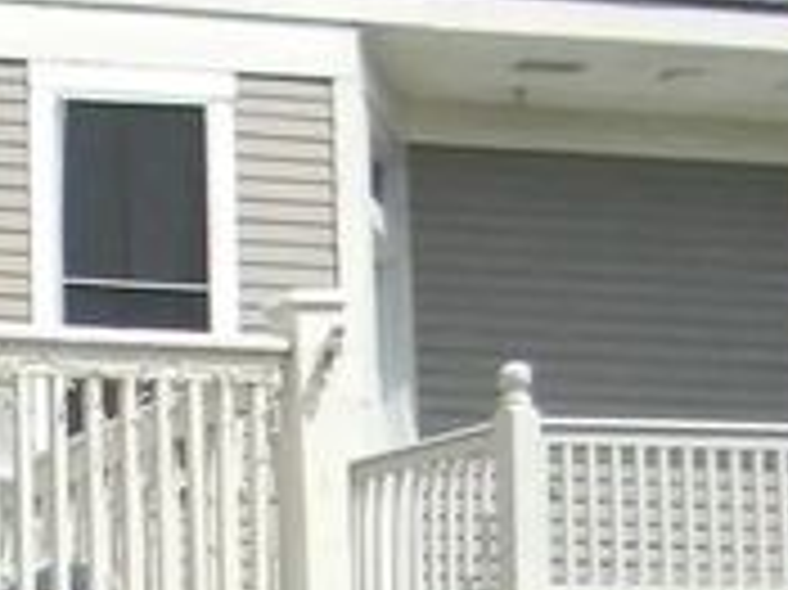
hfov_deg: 10.3
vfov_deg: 8.7
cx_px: -1162
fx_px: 3731
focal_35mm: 164
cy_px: 991
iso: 200
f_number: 7
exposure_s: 1/504
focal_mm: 5
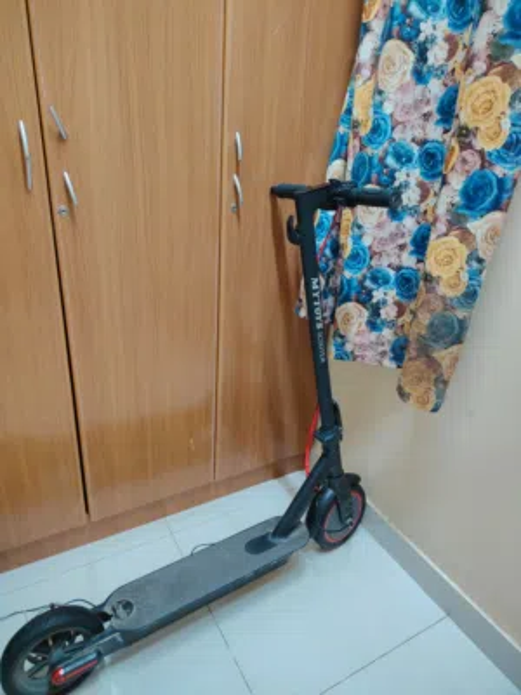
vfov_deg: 71.6
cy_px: 348
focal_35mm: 24
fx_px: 482
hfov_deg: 56.8
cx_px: 260
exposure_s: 1/25
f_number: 1.75
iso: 1772
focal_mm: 5.25
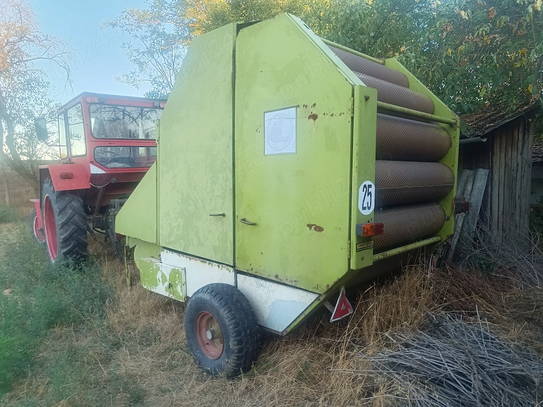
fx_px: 376
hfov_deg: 71.6
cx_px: 272
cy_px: 204
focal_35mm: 24
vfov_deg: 56.8
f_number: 1.88
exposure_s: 1/102
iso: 62
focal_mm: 5.59
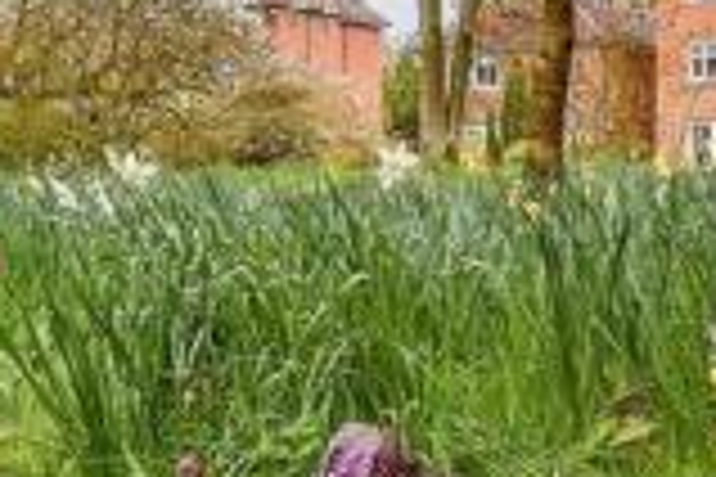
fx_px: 2048
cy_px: 178
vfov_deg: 13.3
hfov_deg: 19.8
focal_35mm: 103
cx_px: 340
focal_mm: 17
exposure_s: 1/100
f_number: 8
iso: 160
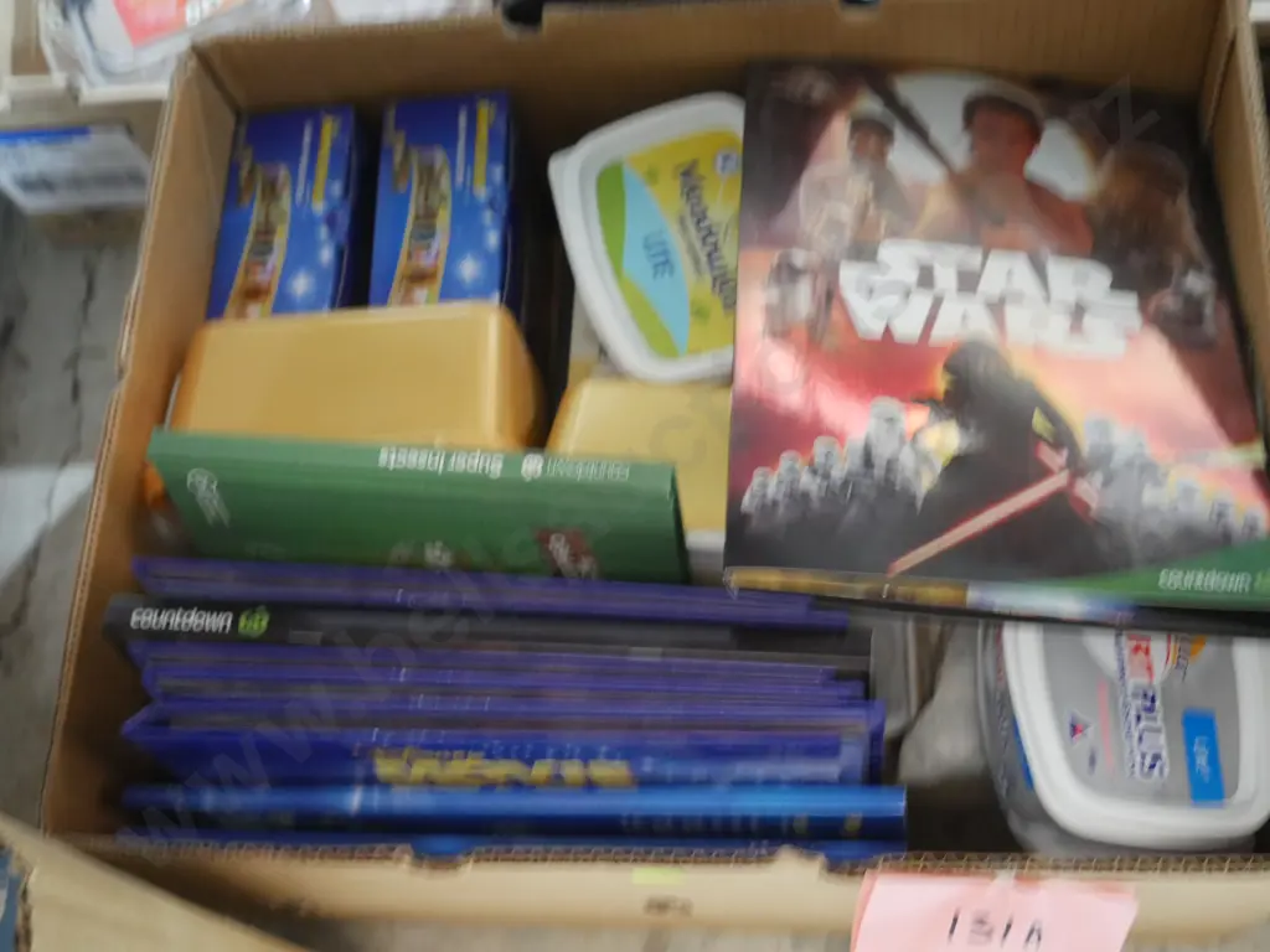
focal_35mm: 46
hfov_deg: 41.2
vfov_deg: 31.5
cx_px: 635
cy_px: 476
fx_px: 1688
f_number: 5.1
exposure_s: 1/15
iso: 3200
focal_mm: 23
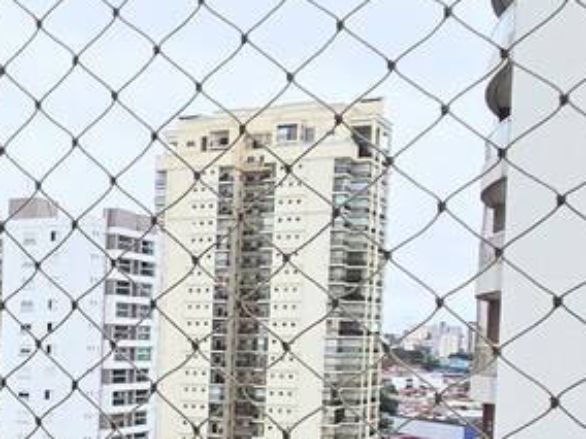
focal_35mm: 66
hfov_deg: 19.7
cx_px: -524
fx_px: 1117
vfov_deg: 21.6
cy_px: 412
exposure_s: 1/154
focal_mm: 2.2
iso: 50
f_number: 2.2
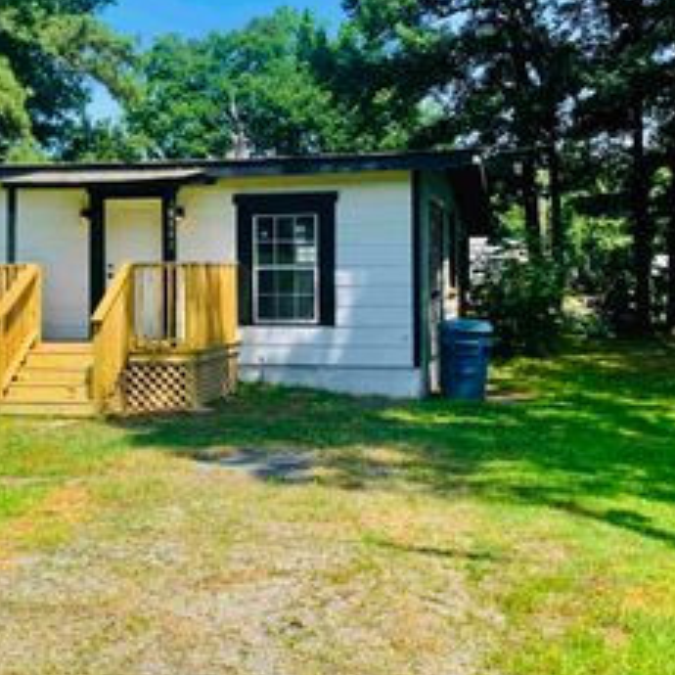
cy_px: 274
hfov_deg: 33.8
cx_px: 249
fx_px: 1103
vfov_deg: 33.9
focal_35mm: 50
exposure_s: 1/1176
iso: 25
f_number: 1.8
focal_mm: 4.25
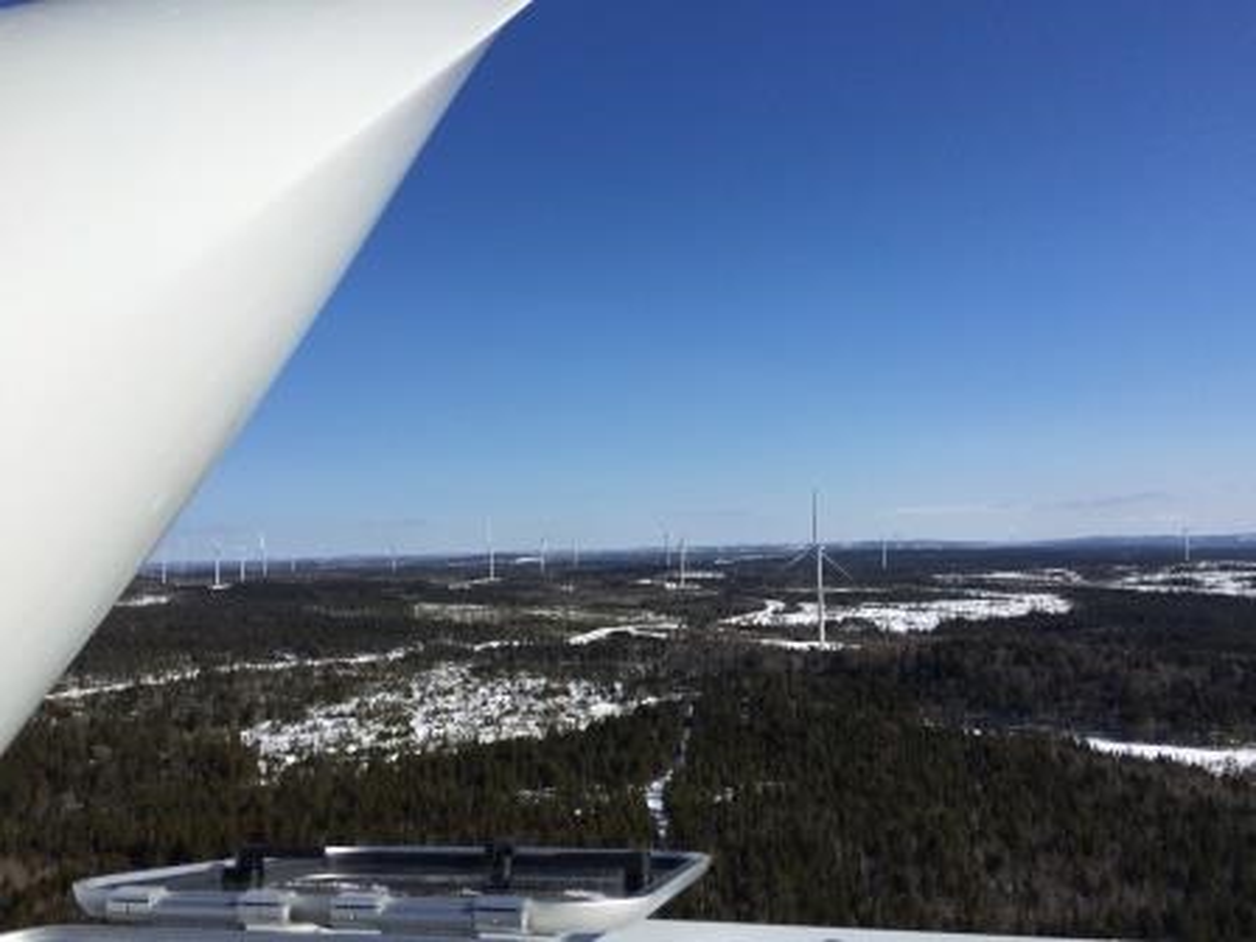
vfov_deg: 48.2
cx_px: 628
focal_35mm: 29
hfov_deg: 61.7
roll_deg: +2.9
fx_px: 1052
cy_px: 471
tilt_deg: +3.2
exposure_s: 1/5128
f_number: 2.2
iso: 32
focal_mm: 4.15
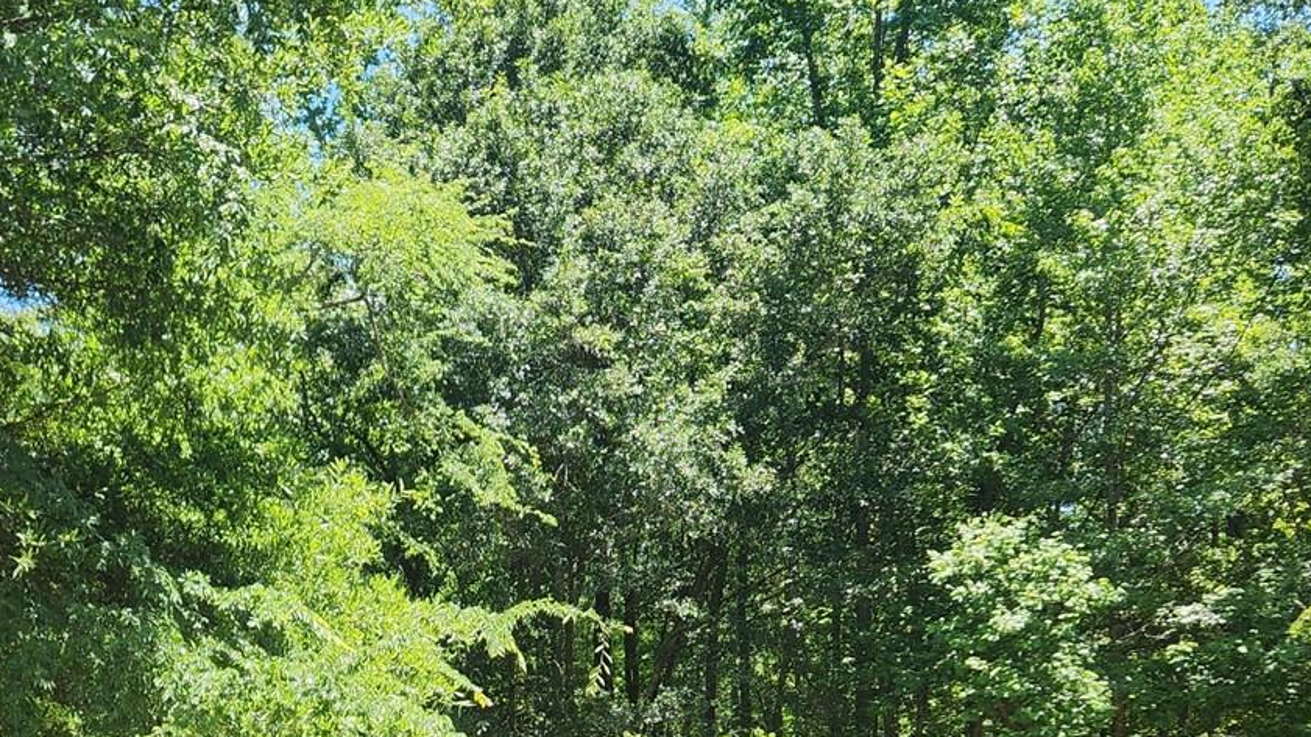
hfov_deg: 32.8
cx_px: 159
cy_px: 1091
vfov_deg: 17.8
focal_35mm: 61
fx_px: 2120
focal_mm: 5.4
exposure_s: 1/648
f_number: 1.8
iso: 20
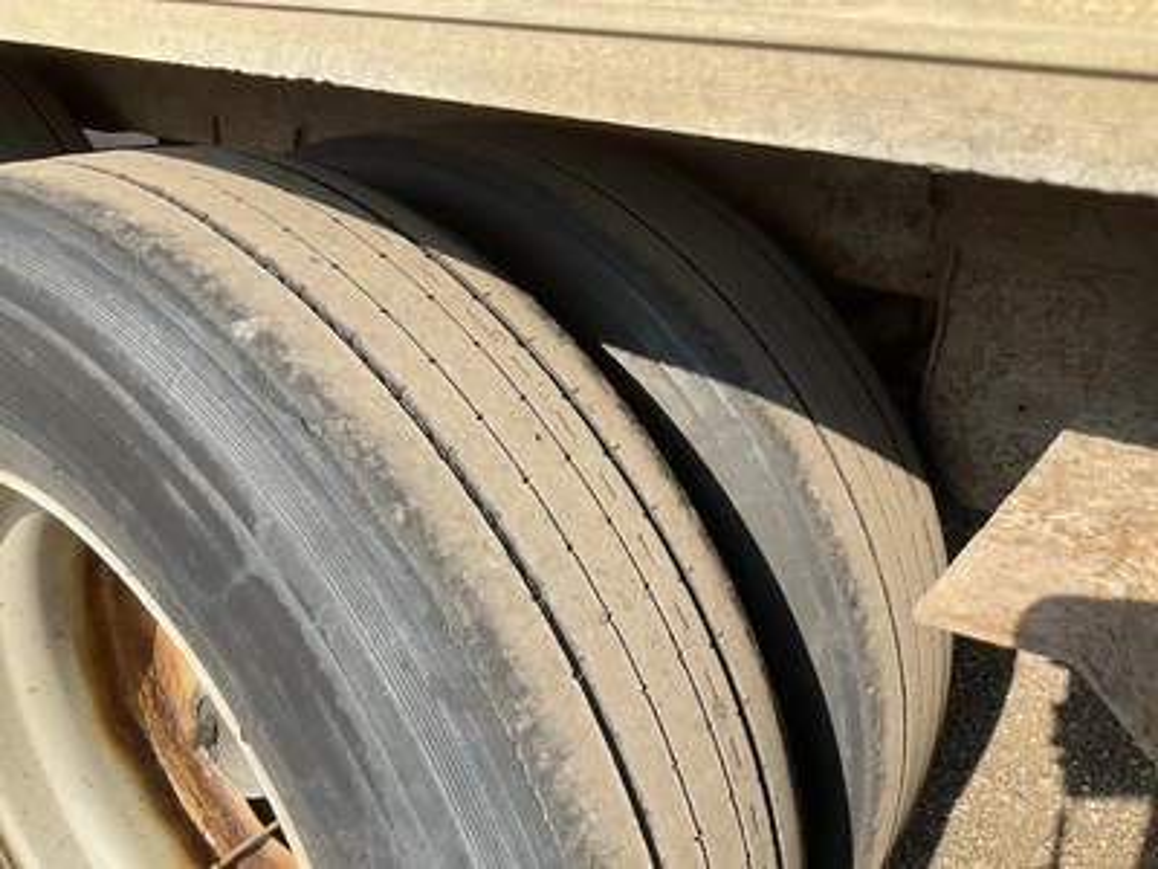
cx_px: 579
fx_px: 970
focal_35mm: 29
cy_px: 434
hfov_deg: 61.7
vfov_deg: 48.2
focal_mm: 3
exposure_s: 1/642
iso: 25
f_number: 1.8
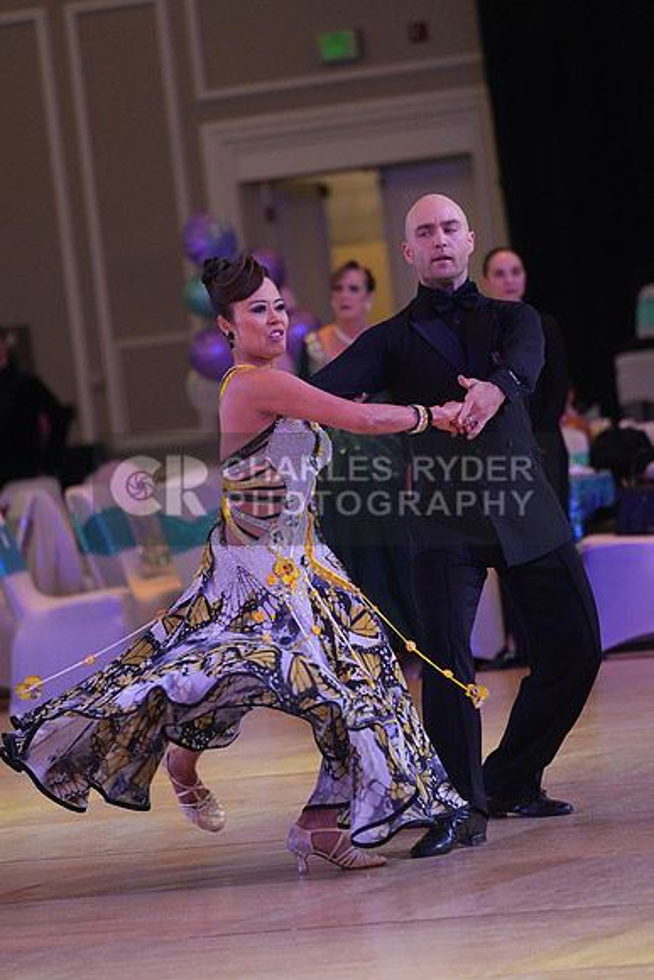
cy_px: 490
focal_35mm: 200
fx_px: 5446
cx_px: 327
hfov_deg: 6.9
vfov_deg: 10.3
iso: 3200
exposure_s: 1/400
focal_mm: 200
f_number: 4
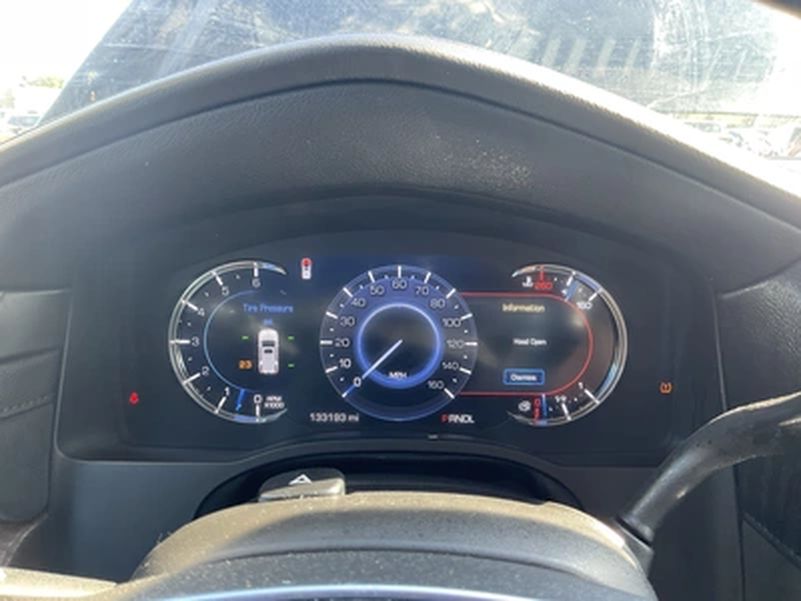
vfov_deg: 48.2
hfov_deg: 61.7
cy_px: 300
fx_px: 671
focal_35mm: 29
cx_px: 400
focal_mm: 3
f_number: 1.8
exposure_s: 1/63
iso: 64
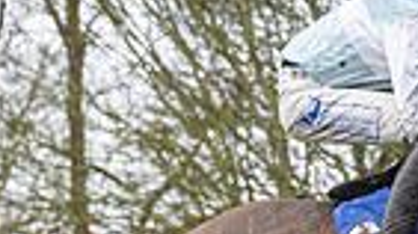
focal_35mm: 351
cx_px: 449
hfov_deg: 6.1
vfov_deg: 3.4
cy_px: 311
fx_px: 3887
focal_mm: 70
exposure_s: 1/1250
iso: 800
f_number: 4
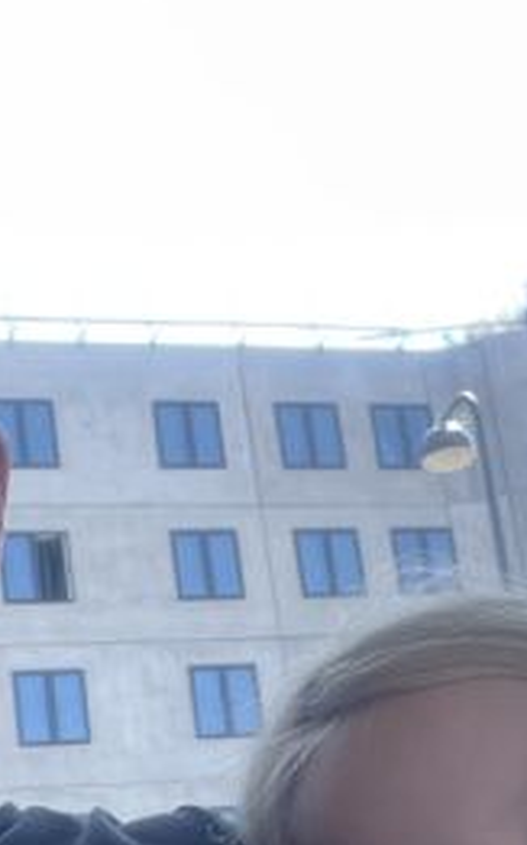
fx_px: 1678
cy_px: 715
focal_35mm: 73
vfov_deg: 27.5
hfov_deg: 17.8
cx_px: 197
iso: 32
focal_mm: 2.71
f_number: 2.2
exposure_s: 1/121
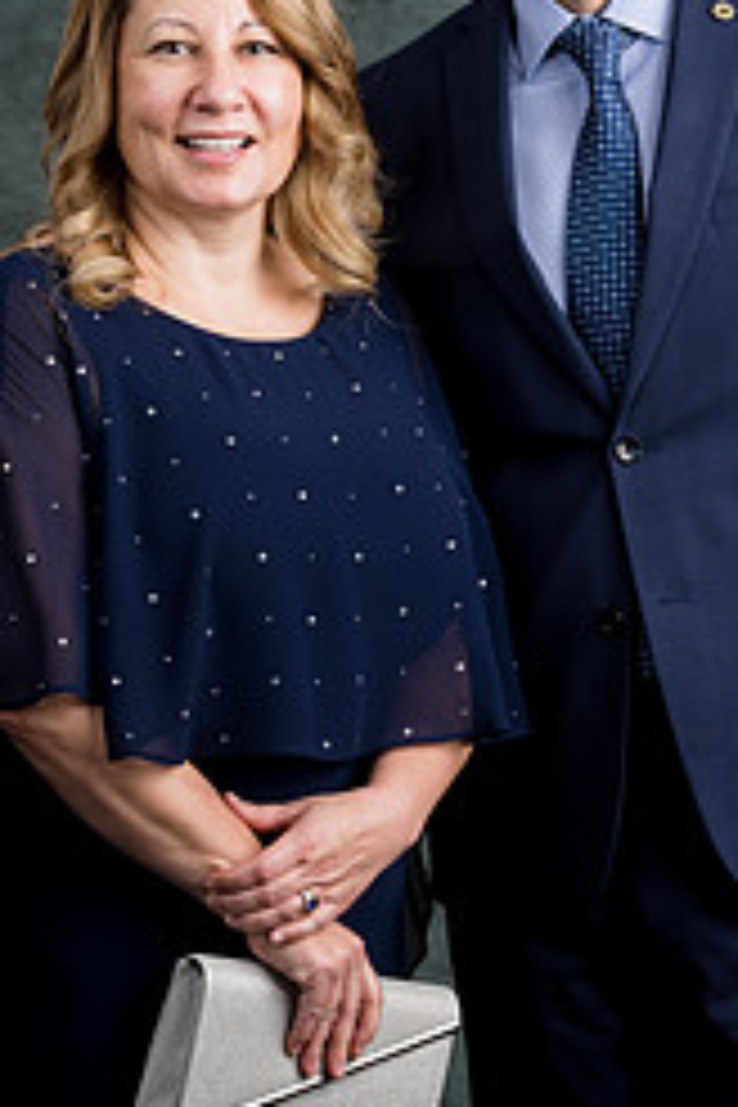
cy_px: 500
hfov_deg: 7.6
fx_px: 5565
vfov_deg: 11.4
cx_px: 495
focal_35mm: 181
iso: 100
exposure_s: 1/125
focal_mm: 99
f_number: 8
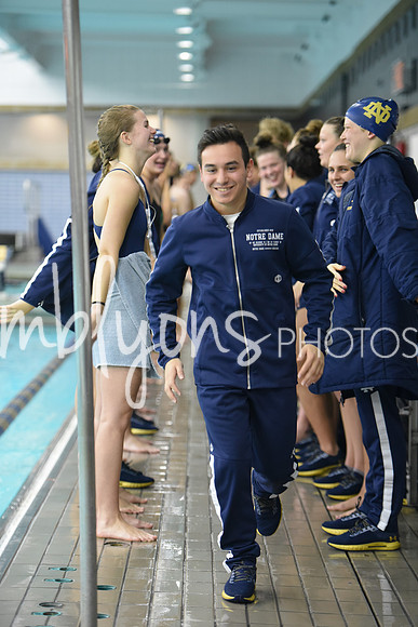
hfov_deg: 12.5
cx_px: 209
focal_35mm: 110
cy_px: 314
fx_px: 1915
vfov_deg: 18.6
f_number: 2.8
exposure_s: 1/400
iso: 3200
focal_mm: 110
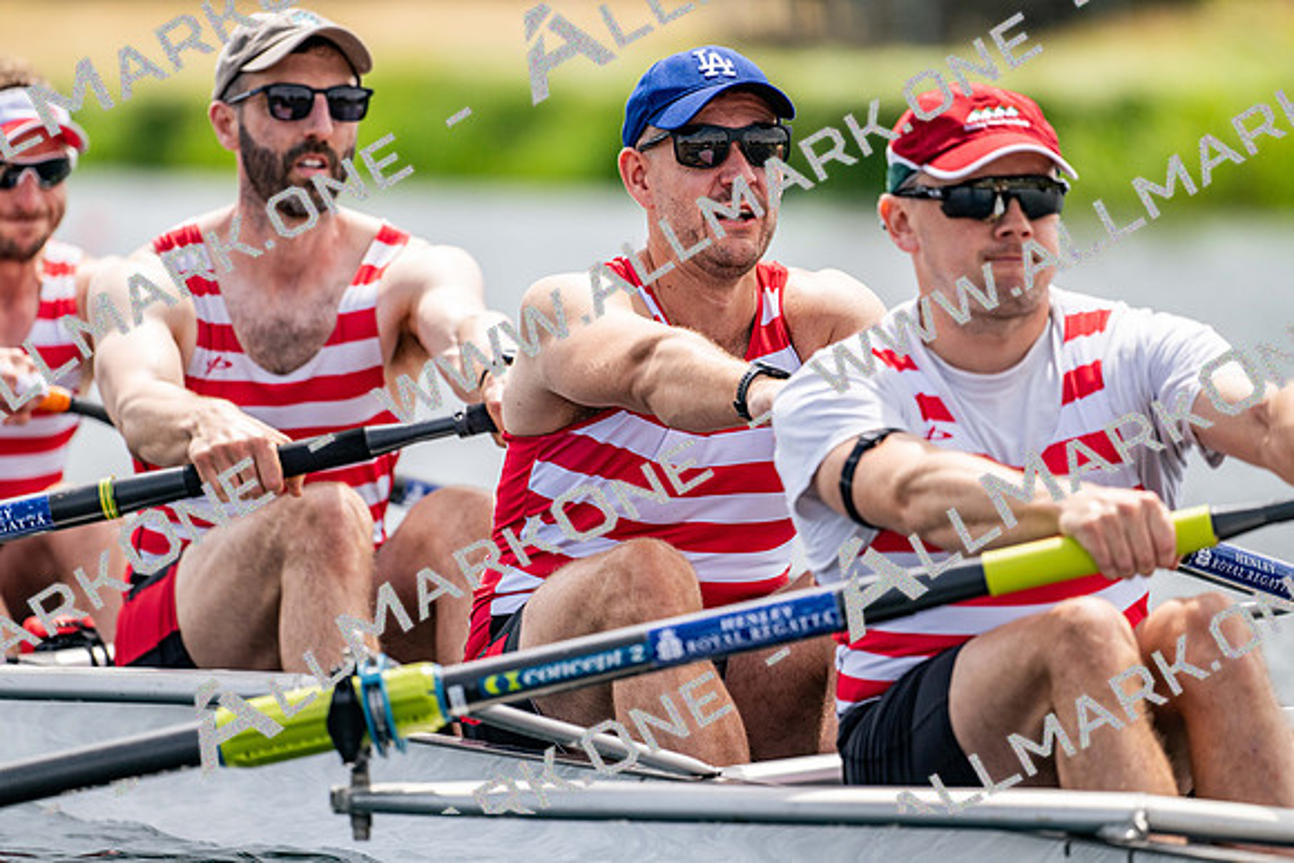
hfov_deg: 5.2
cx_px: 647
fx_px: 14380
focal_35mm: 400
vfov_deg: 3.4
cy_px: 432
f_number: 4.5
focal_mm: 400
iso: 360
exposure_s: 1/2500
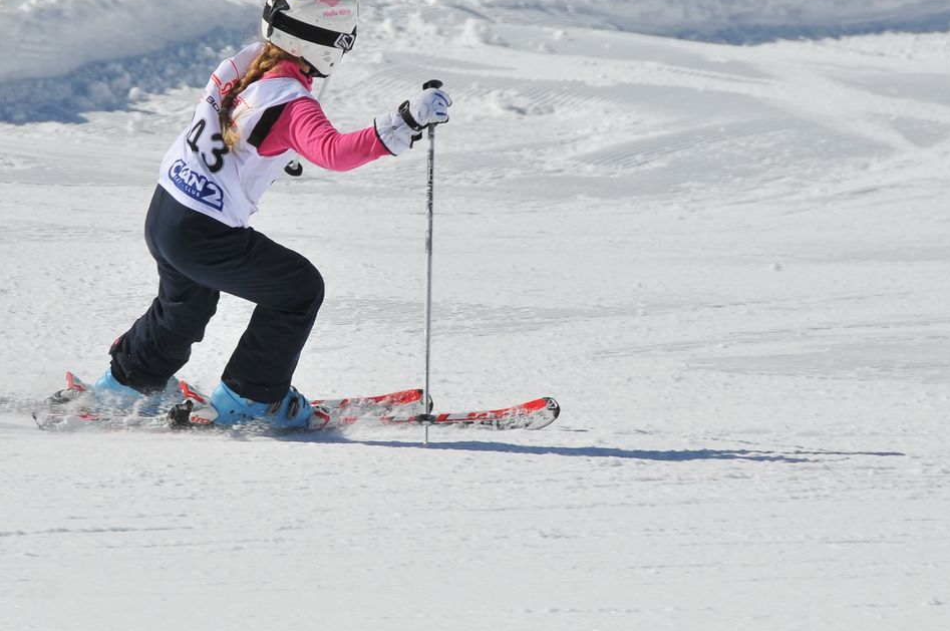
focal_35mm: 380
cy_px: 219
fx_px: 10016
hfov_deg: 5.4
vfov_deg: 3.6
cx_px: 288
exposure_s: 1/1000
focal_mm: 150
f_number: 9
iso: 200
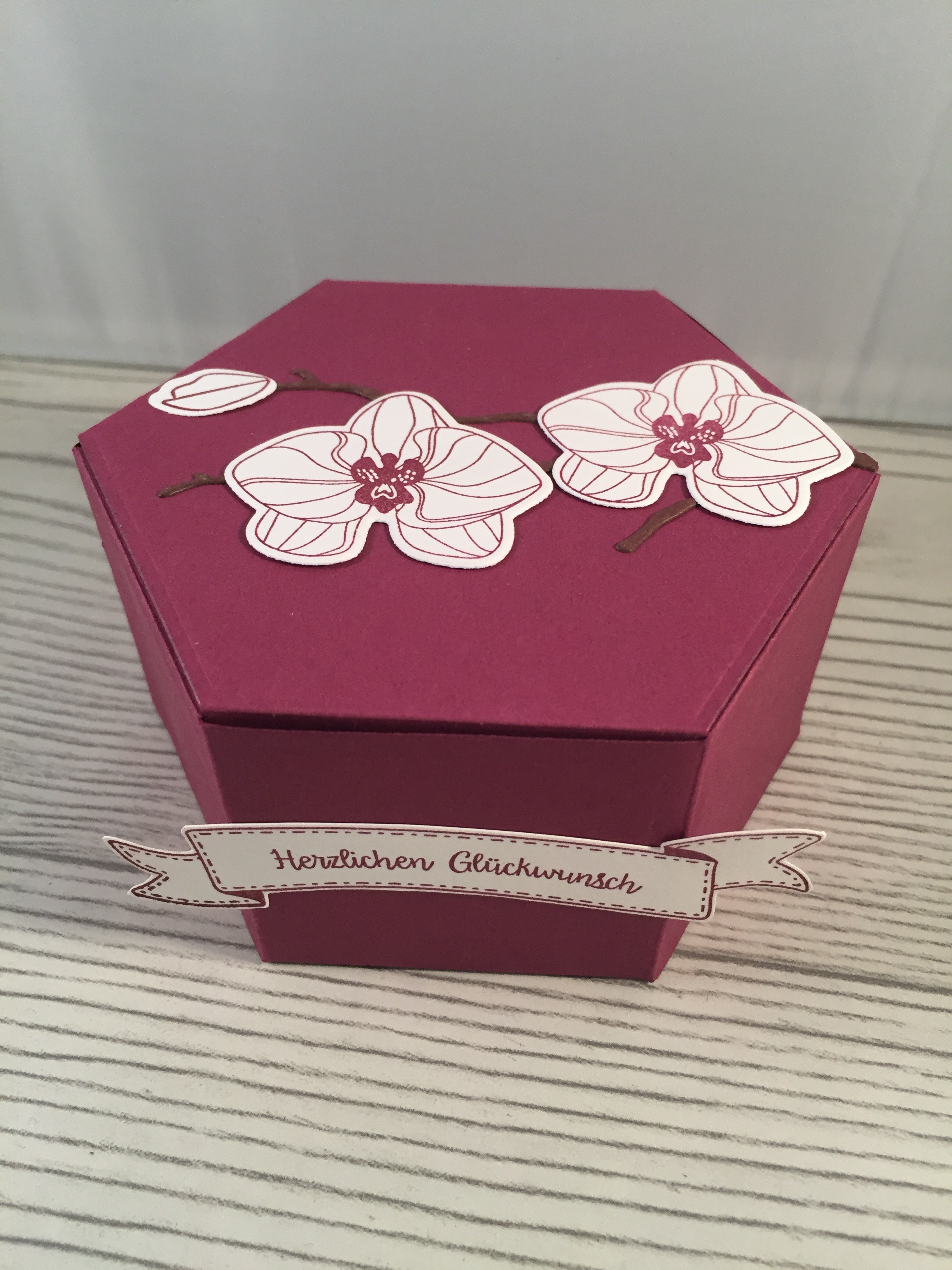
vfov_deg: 61.7
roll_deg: +0.8
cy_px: 635
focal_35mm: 29
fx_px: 1063
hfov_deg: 48.2
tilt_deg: -43.8
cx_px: 476
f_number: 2.2
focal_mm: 4.15
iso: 64
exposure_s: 1/33
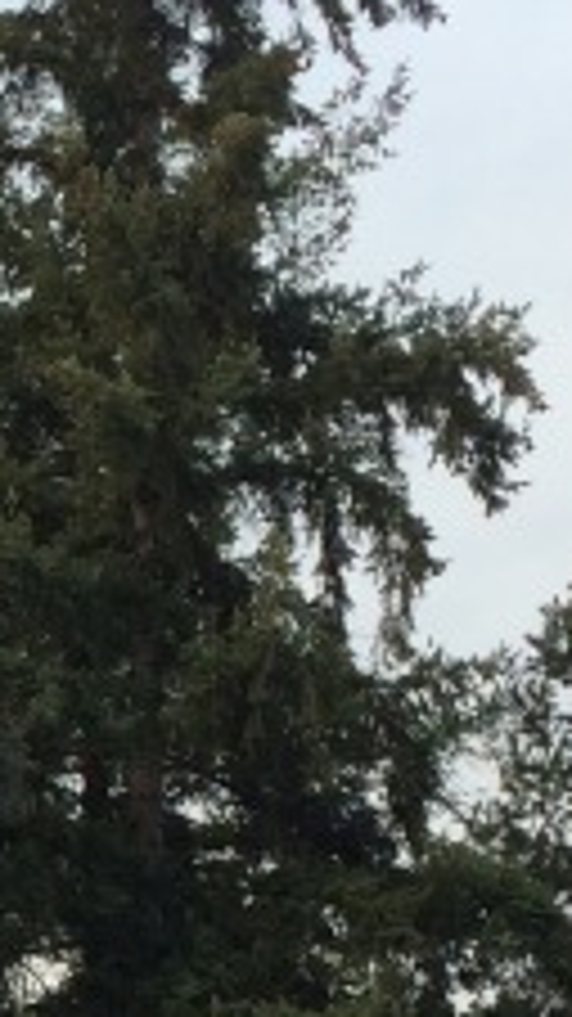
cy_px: 1368
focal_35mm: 143
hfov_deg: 8.1
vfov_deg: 14.3
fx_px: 3859
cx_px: -513
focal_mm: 4.15
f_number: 2.2
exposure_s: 1/191
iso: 32
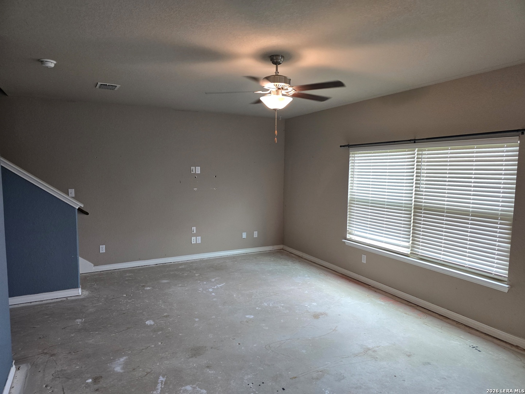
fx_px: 349
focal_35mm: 23
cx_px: 262
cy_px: 197
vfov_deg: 58.9
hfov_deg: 73.9
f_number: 1.7
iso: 160
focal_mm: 6.3
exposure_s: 1/120
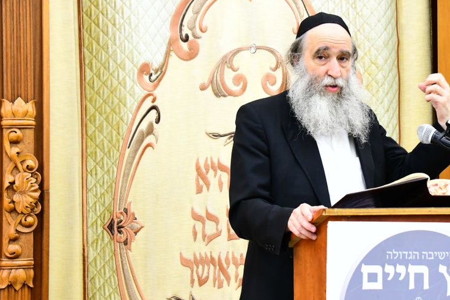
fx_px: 1474
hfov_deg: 17.3
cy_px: 137
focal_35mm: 118
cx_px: 327
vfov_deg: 11.6
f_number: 5.6
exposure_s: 1/125
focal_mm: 62
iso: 2000
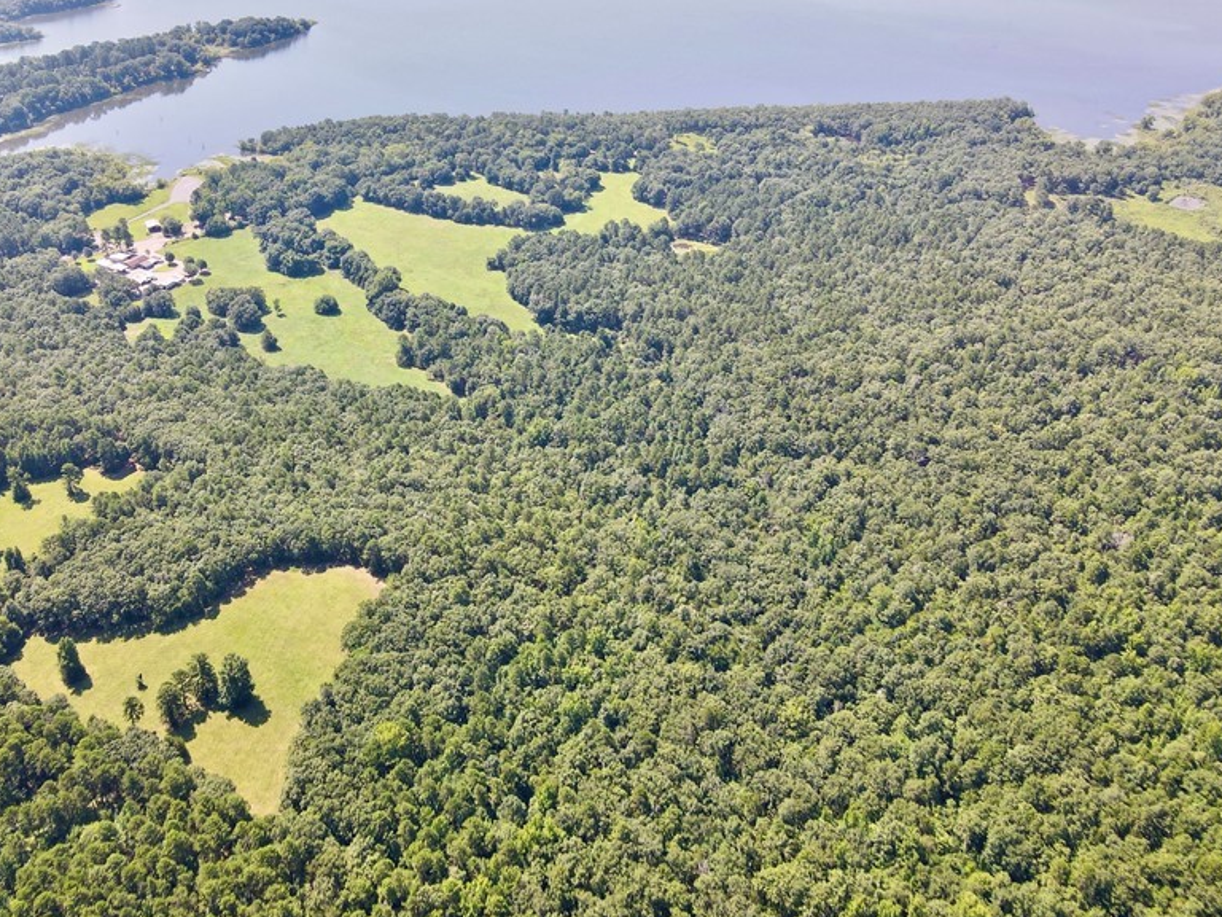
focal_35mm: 32
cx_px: 479
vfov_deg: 44.1
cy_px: 395
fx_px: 1130
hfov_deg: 56.3
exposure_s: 1/20
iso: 100
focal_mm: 4.5
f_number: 2.8
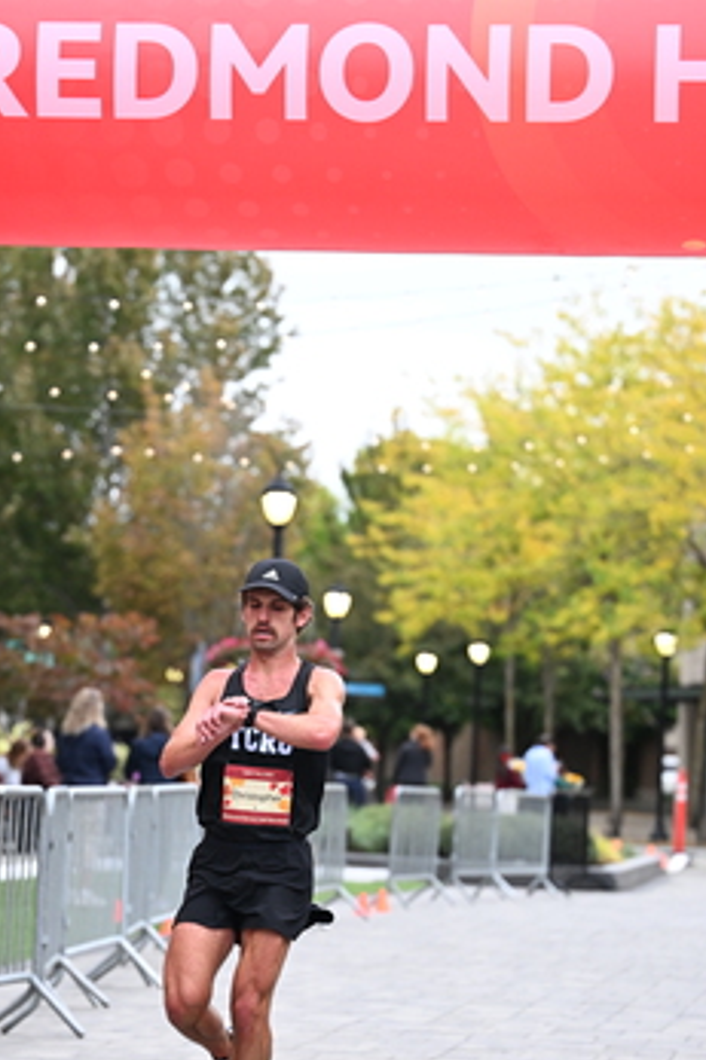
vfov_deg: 14.8
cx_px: 200
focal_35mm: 138
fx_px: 4063
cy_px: 712
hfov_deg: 9.9
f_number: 2.8
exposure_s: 1/800
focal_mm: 87
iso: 1600
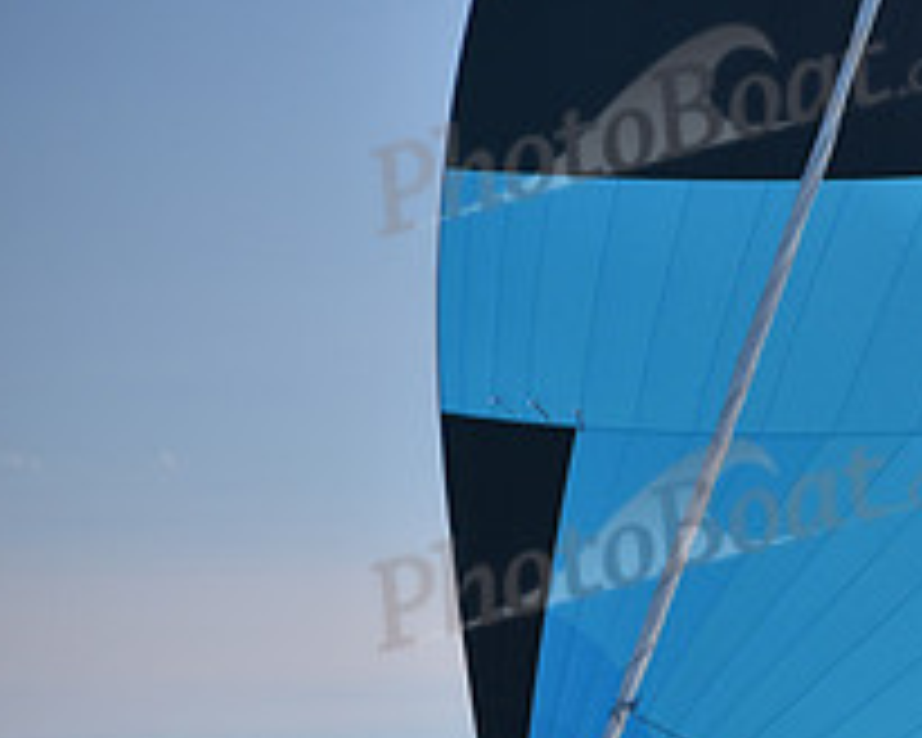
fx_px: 9796
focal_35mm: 359
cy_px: 704
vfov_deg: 4.3
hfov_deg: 5.4
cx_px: 1241
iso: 250
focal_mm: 135
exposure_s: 1/800
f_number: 4.5
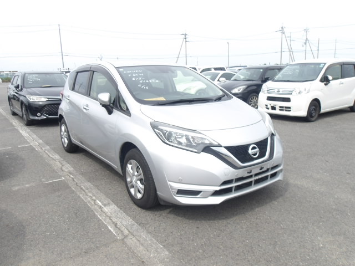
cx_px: 178
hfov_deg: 65.3
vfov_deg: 51.4
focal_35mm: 27
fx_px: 277
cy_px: 133
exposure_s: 1/60
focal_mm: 4.9
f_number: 10.4
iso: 100
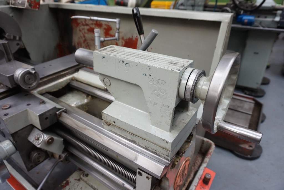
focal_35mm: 24
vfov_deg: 53.1
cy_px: 95
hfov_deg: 73.7
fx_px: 189
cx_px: 142
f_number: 4
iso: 500
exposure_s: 1/60
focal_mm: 16
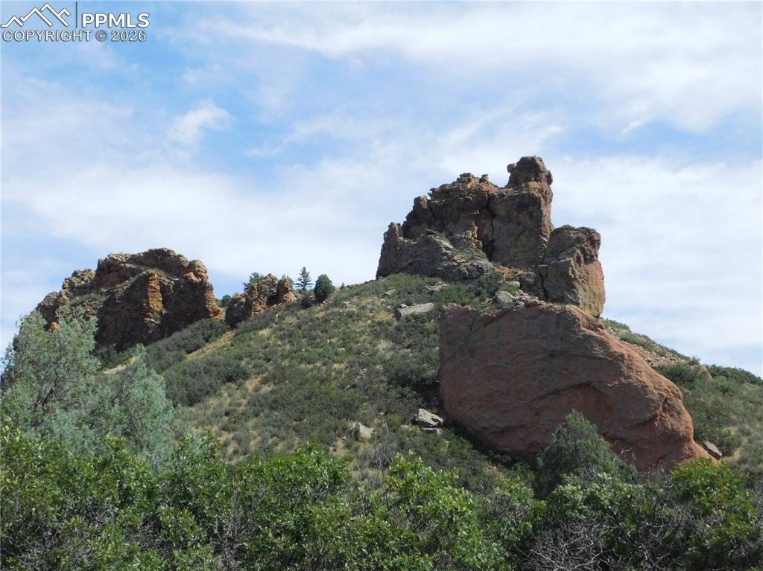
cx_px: 382
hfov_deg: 42.1
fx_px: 991
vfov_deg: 32.2
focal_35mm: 45
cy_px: 286
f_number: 7.4
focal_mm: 8
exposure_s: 1/1500
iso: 800
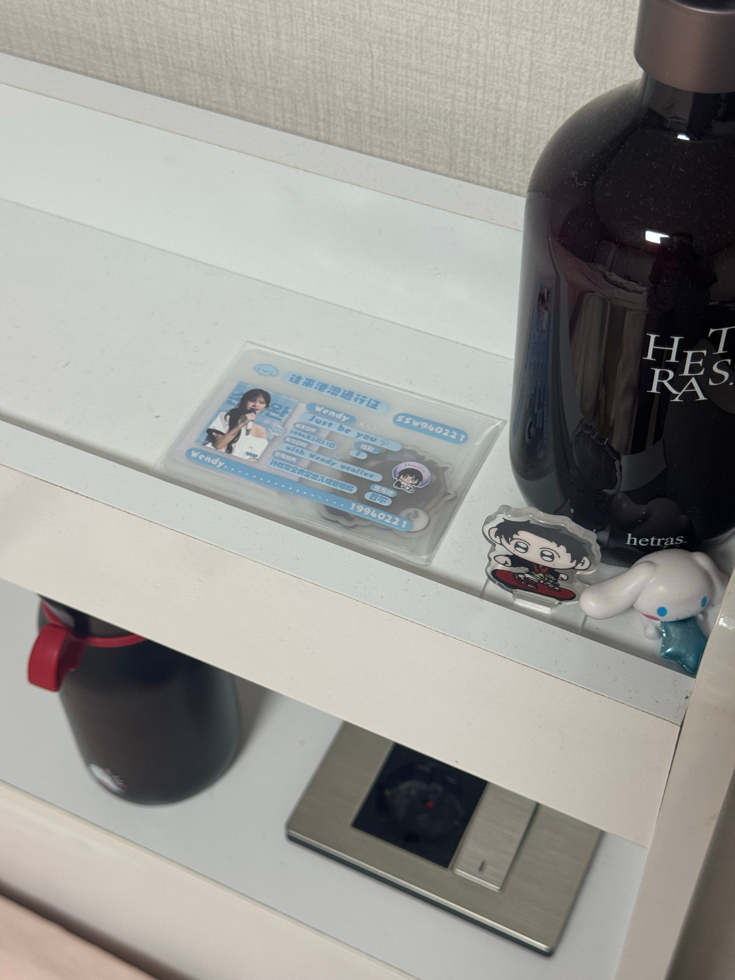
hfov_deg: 30.3
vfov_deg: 39.7
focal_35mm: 48
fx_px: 1359
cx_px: 368
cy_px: 490
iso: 80
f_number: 1.78
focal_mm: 6.76
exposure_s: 1/60
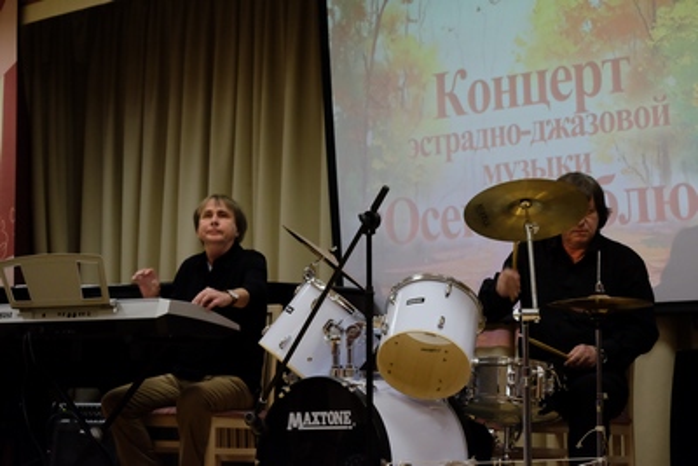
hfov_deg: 24.5
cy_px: 233
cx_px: 349
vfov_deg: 16.5
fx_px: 1610
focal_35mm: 83
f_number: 5
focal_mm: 55
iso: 3200
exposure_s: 1/100
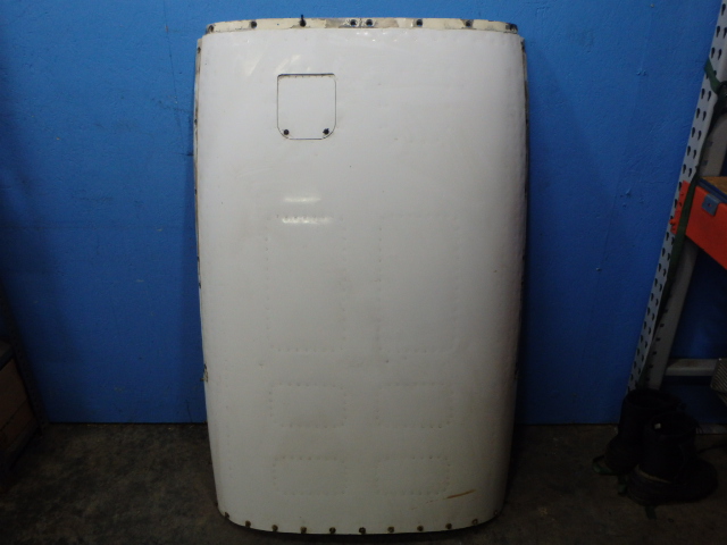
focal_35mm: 28
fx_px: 588
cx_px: 364
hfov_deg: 63.4
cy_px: 272
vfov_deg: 49.7
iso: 320
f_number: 3.9
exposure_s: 1/30
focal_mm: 5
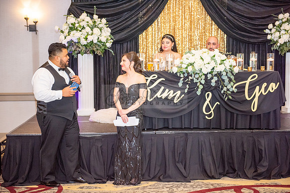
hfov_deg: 33.4
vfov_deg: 22.6
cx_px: 145
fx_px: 483
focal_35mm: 60
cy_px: 96
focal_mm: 60
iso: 1600
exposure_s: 1/160
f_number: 2.8
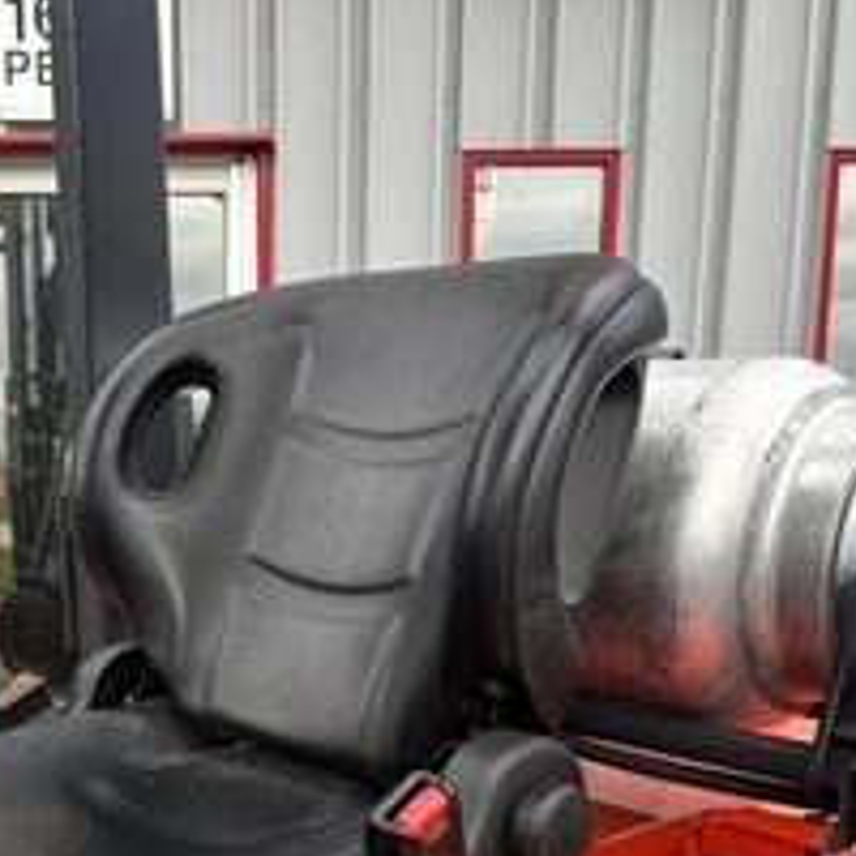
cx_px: 248
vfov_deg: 34.7
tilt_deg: -12.7
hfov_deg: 36.2
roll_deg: +1.2
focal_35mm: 46
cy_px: 770
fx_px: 1287
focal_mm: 5.96
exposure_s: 1/325
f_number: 1.6
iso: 40
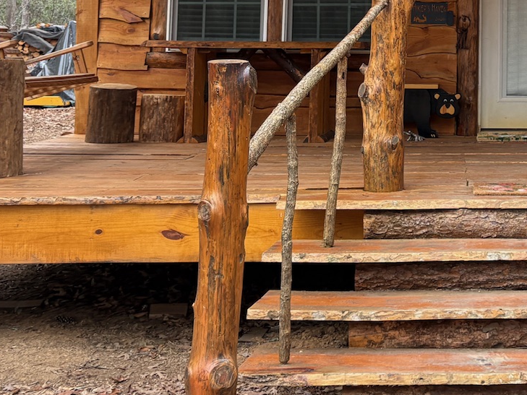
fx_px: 1112
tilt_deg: +6.4
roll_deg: -1.1
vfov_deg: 19.2
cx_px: 525
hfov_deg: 25.4
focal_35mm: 73
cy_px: -60
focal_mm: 5.96
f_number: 1.6
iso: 64
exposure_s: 1/289
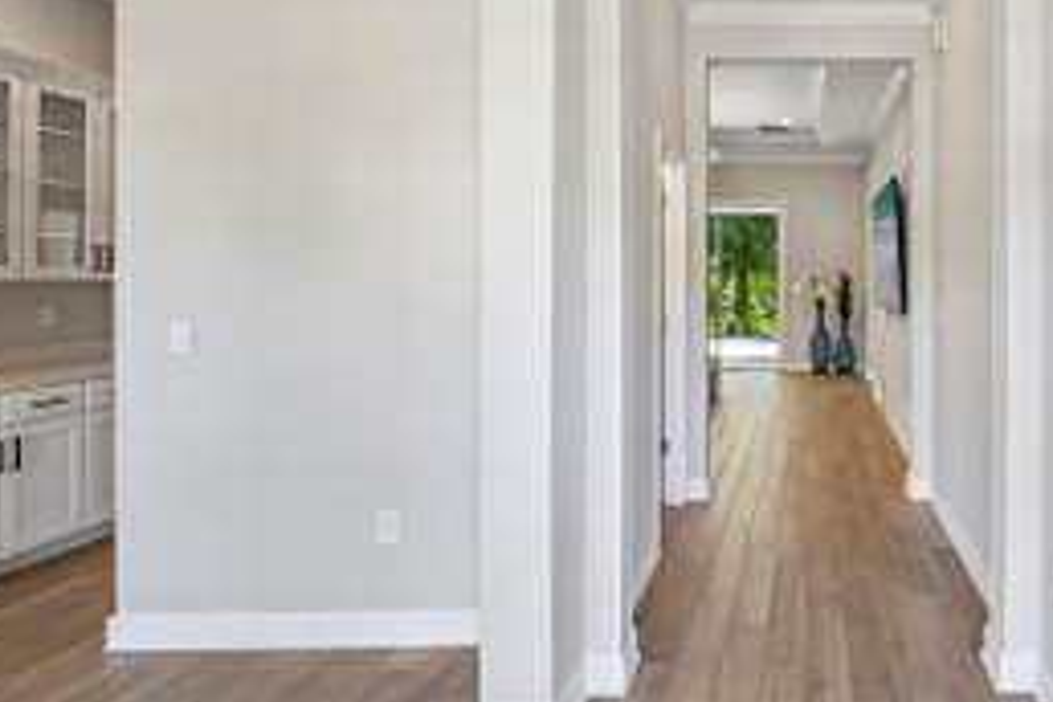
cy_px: 280
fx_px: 760
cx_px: 820
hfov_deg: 64.2
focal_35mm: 26
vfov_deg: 49.2
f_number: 8
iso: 400
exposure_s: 1/10
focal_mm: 14
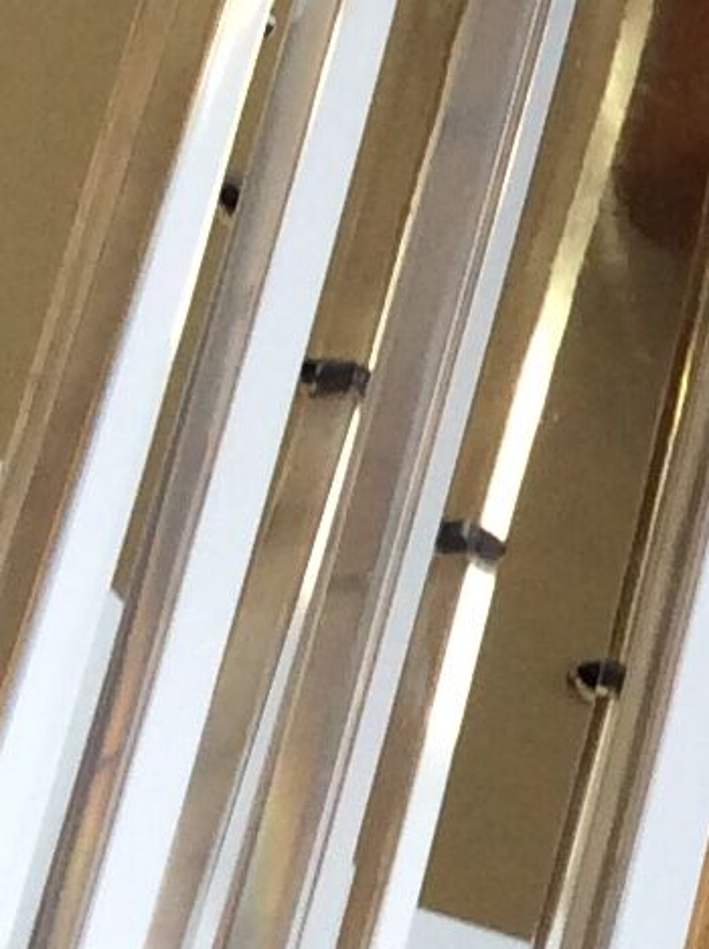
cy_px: 480
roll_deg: -2.6
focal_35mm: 177
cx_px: 1864
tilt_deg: +30.7
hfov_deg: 7.6
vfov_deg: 11.2
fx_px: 4849
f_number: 2.4
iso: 50
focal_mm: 3.3
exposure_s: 1/25
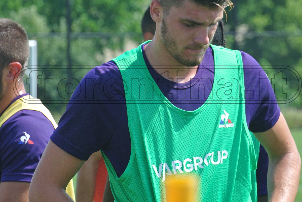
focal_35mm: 448
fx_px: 3763
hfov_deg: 4.6
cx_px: 157
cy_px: 84
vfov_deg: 3.1
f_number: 5.3
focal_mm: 97.2
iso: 100
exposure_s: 1/250
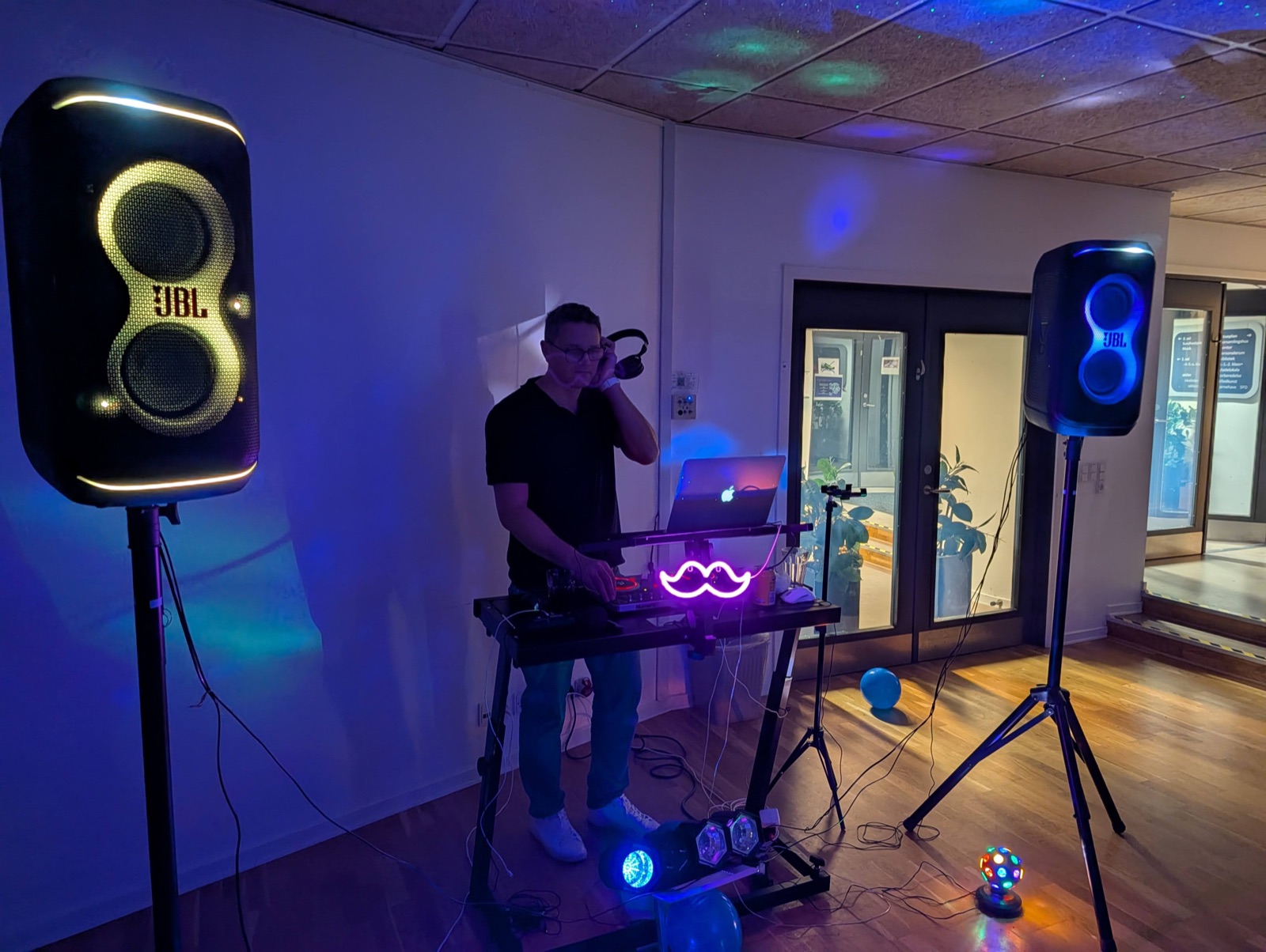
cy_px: 476
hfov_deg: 71.5
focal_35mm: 24
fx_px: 879
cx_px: 633
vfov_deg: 56.9
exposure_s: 1/32.4
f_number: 1.68
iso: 233
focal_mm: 6.9
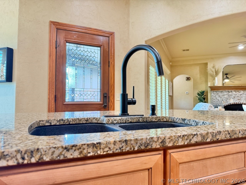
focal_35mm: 24
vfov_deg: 56.8
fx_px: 171
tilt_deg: +4.2
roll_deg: -0.3
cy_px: 92
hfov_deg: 71.6
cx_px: 123
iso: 500
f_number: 1.78
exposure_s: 1/60
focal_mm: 6.76
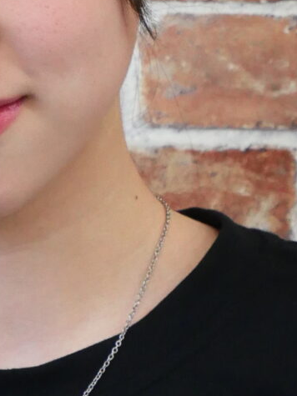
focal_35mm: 345
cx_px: -8
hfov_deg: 4.3
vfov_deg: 5.7
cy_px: 221
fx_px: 3949
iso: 800
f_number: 5.6
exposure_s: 1/80
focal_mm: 32
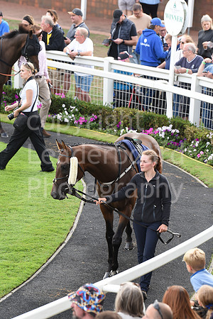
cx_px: 106
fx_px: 1775
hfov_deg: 6.9
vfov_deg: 10.3
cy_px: 160
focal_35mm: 200
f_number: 5.6
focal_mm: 200
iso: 400
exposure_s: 1/320
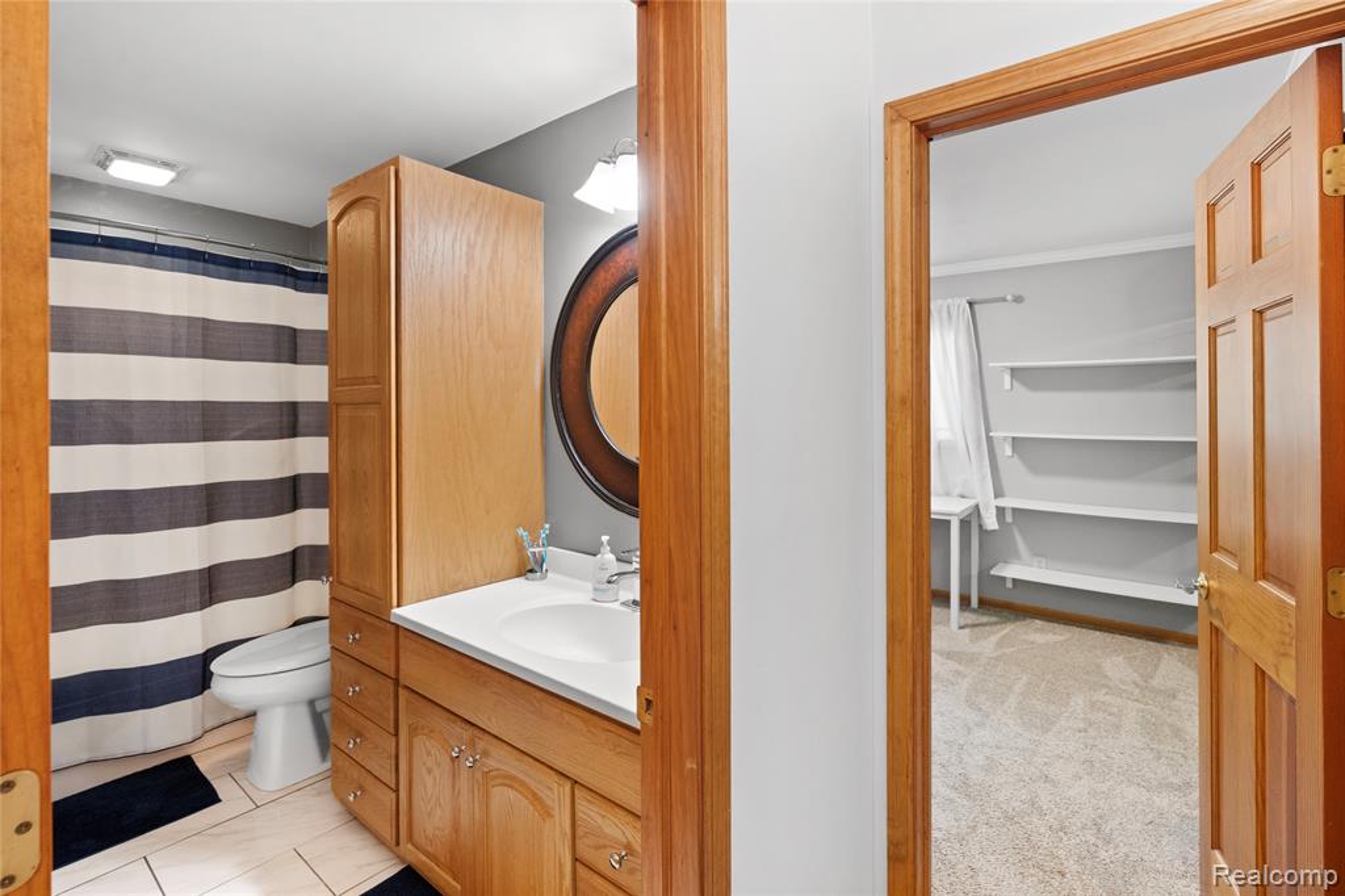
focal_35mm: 16
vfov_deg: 73.7
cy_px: 448
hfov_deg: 96.8
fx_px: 598
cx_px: 672
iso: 4000
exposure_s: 1/30
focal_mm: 16
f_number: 5.6
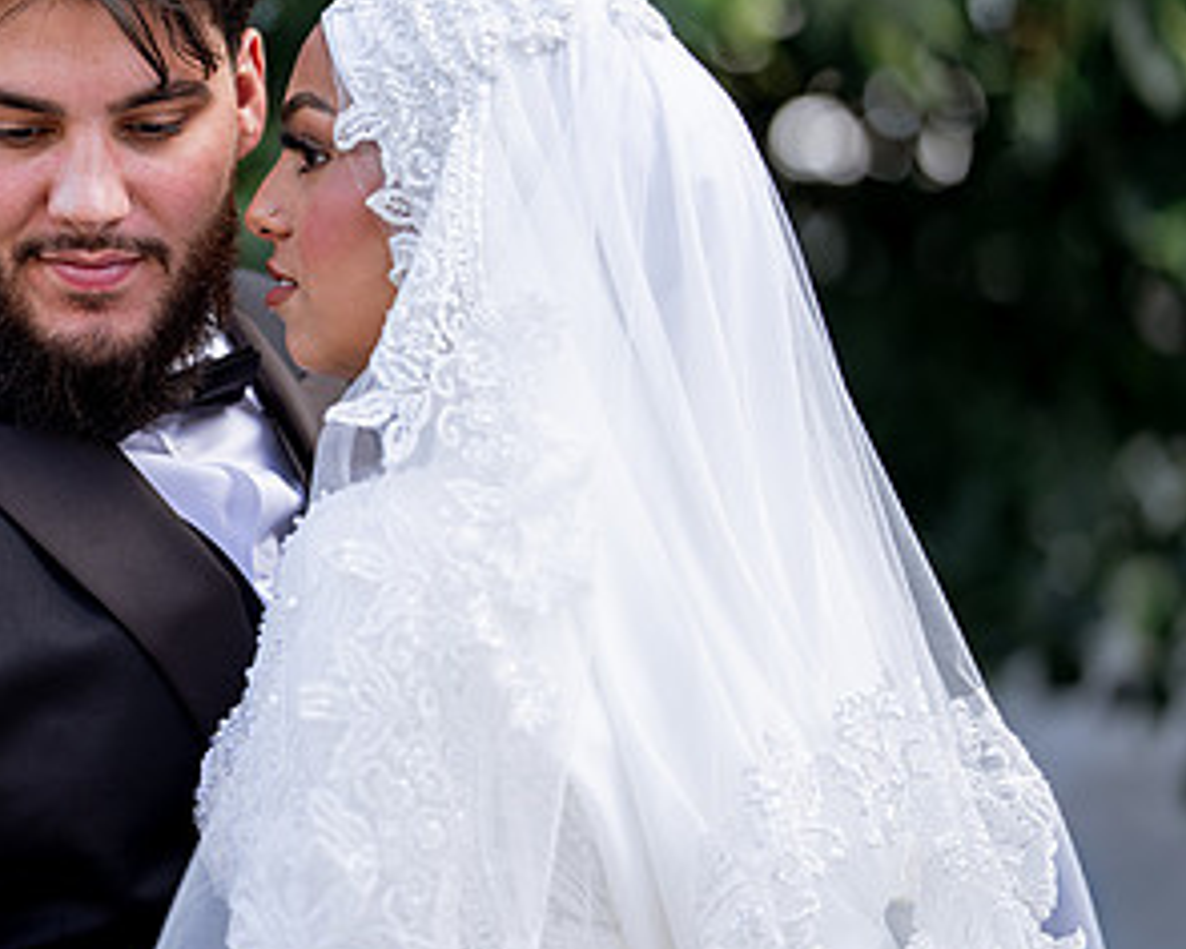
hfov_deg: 10.0
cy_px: 372
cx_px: 101
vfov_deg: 8.1
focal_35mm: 192
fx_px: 6739
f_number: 2
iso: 100
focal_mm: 104
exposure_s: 1/640
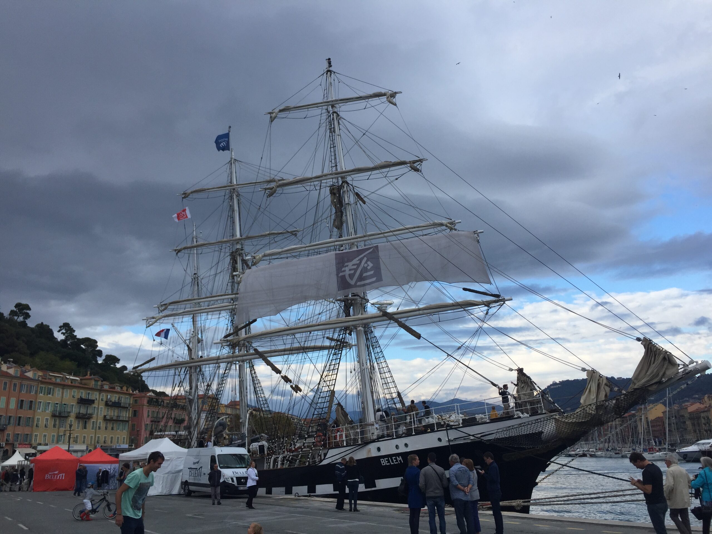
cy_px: 267
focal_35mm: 29
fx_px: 596
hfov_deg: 61.7
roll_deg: +1.0
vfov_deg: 48.2
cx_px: 356
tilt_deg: +17.8
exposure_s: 1/791
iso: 32
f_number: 2.2
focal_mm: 4.15
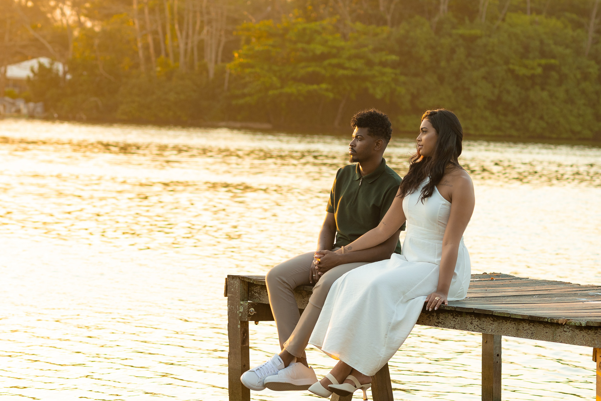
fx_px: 2302
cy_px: 200
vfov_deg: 9.9
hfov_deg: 14.9
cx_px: 300
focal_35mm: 138
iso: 250
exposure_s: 1/250
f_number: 4.5
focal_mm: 85
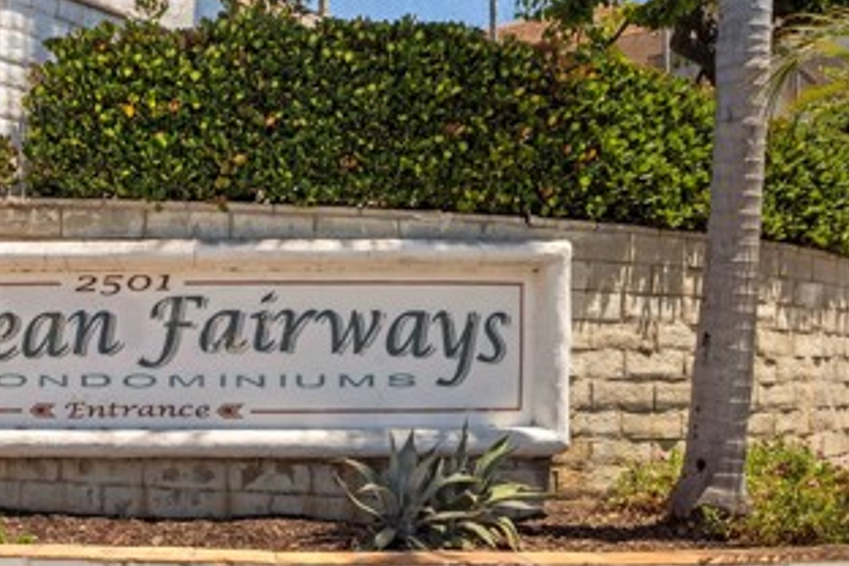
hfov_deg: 46.0
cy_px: 333
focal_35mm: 39
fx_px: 920
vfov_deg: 34.1
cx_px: 128
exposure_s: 1/80
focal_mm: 19
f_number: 14
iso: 100
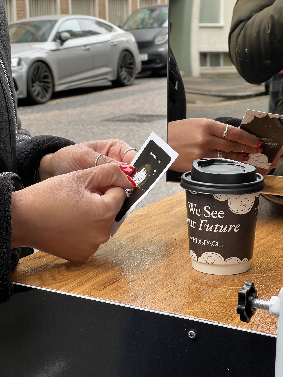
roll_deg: +1.5
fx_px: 839
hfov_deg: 19.1
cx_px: 142
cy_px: 188
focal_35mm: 77
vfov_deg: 25.3
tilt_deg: -10.8
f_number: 2.8
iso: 160
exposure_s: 1/99
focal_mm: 9
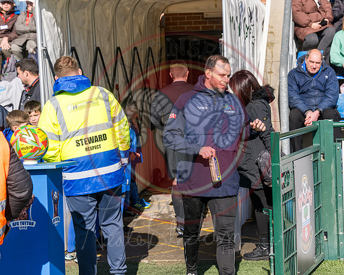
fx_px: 968
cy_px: 123
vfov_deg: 16.2
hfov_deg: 20.1
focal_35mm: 95
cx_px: 216
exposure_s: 1/2000
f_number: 5
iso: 200
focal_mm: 76
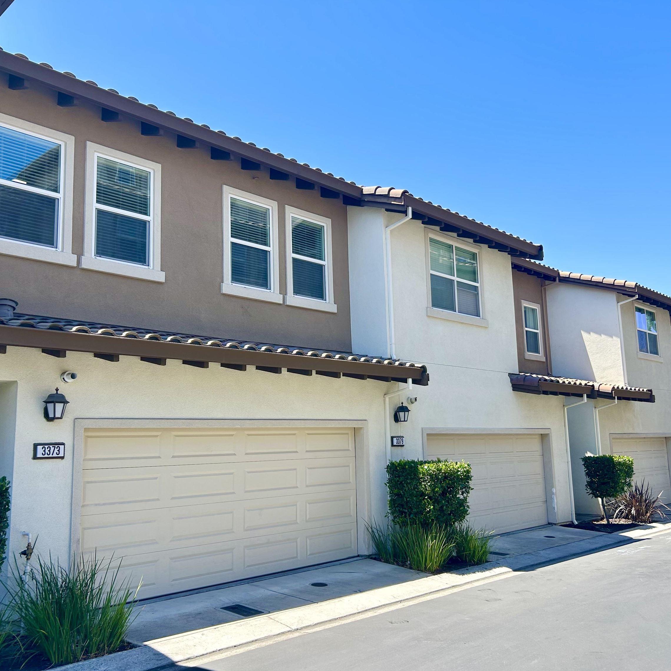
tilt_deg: +8.4
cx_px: 358
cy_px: 338
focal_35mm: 31
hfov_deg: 52.5
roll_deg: +2.3
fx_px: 680
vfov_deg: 52.5
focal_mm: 5.7
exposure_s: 1/1779
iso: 50
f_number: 1.5
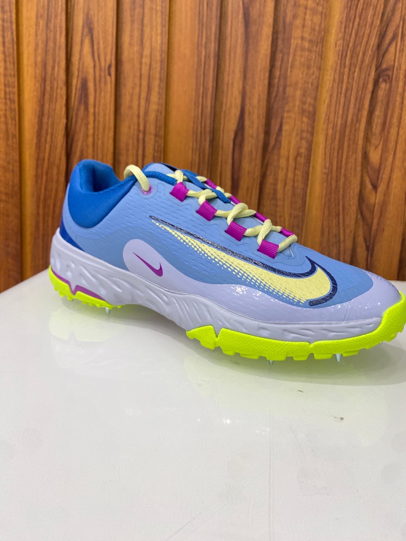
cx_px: 203
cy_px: 270
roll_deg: -3.3
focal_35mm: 26
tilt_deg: -11.7
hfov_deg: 53.1
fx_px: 407
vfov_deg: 67.3
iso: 125
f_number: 1.8
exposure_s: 1/100
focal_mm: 4.25
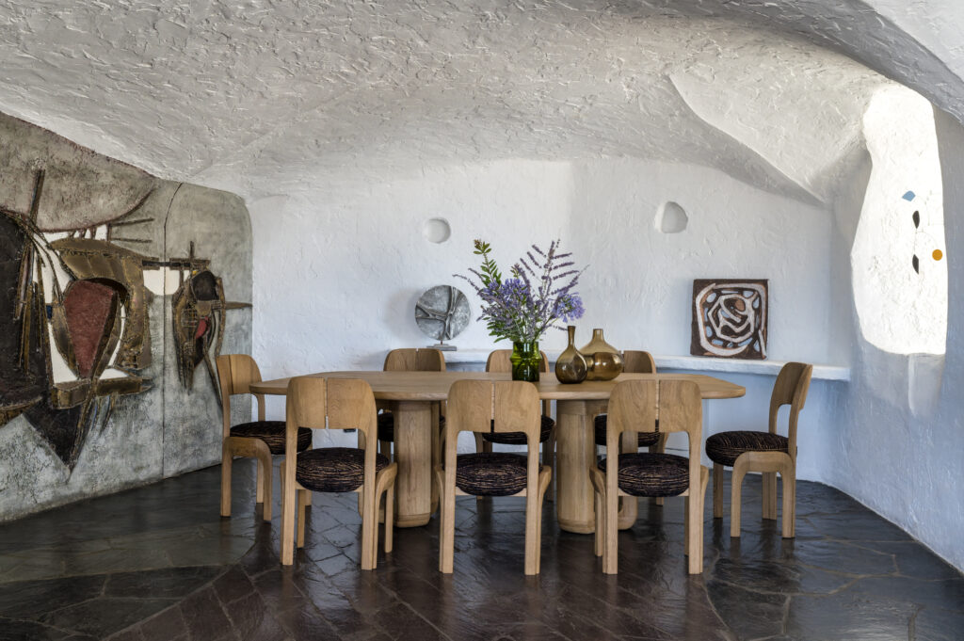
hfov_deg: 54.5
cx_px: 482
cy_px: 320
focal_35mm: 35
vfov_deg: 37.8
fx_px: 936
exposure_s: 1/10
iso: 800
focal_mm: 35
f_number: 16
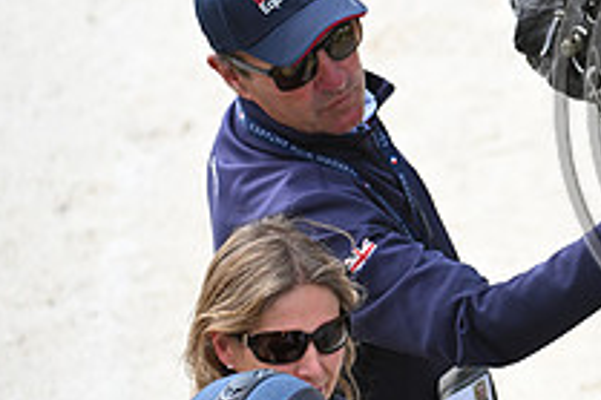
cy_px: 62
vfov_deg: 2.5
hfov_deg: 3.7
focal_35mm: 556
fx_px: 9275
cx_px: 817
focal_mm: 200
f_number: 4.5
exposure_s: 1/1600
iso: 560
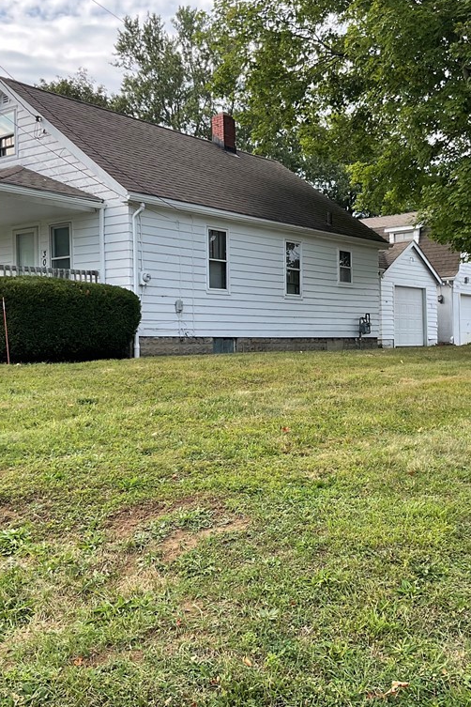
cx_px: 263
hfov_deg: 32.6
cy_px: 350
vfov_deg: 47.4
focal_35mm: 41
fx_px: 805
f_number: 1.8
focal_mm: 3
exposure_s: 1/409
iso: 16
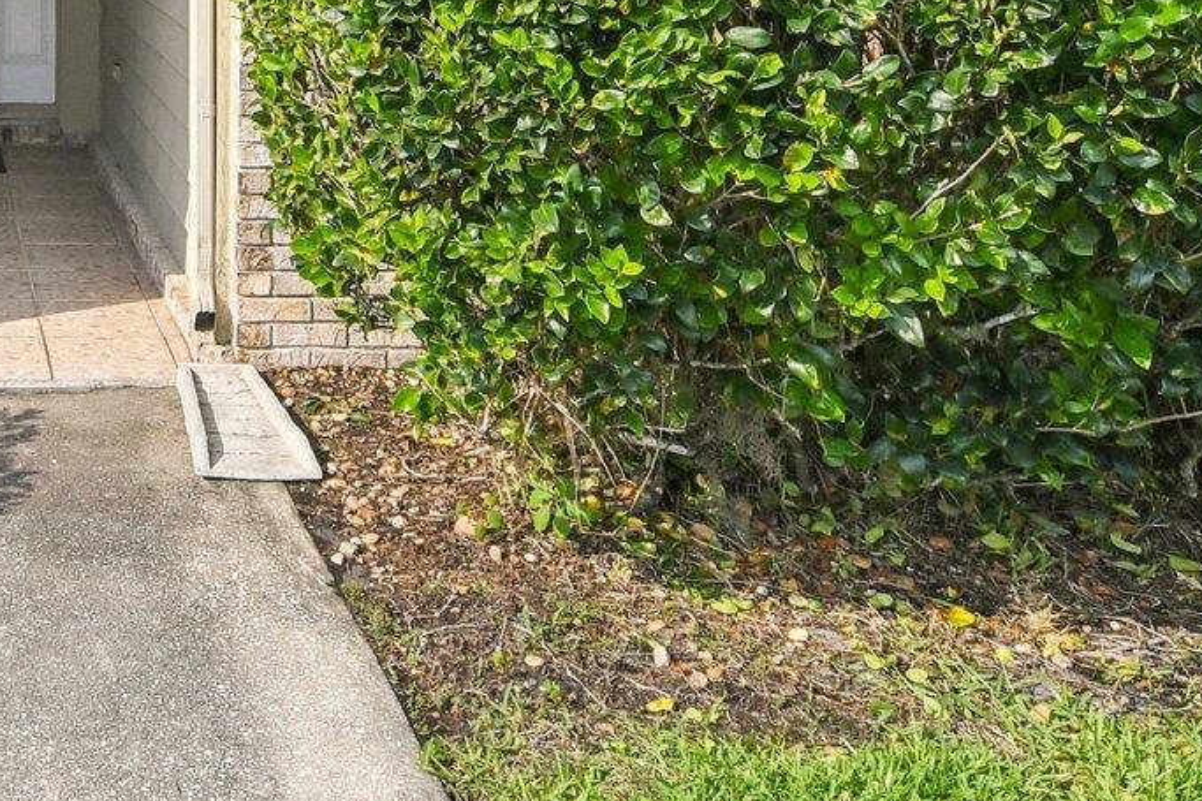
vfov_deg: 26.9
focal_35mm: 45
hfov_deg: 37.2
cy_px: -126
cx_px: -97
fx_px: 1502
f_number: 8
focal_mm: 10
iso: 400
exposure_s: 1/500
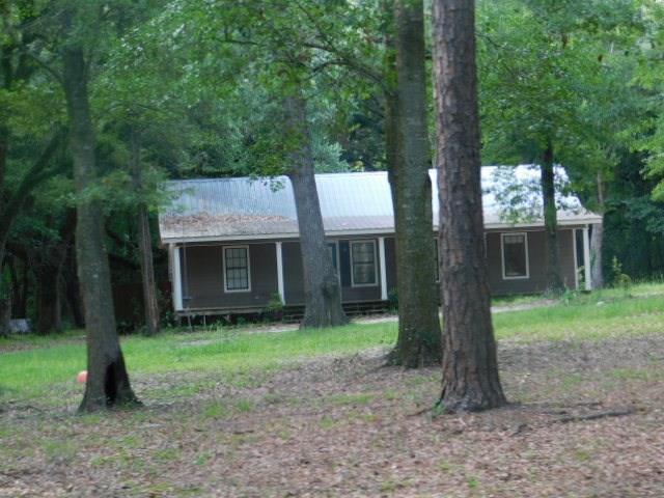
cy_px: 249
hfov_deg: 17.1
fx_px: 2206
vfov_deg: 12.9
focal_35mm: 115
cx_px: 332
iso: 180
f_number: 4.8
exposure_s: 1/30
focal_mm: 20.3
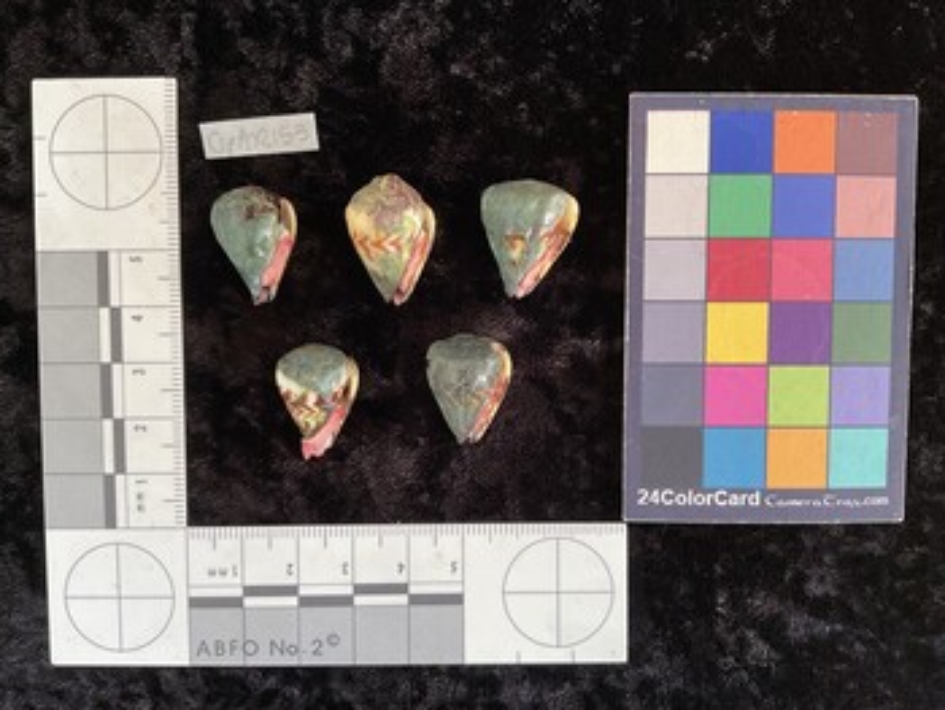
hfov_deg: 61.6
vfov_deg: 48.3
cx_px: 472
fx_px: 792
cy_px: 355
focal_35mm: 29
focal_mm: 3
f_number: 1.8
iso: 64
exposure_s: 1/60
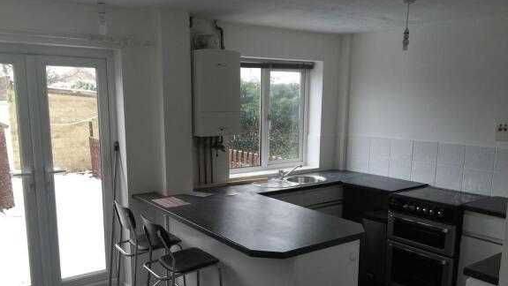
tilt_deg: -10.2
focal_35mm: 32
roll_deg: +0.3
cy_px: 184
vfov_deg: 36.4
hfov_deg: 61.0
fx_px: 431
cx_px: 257
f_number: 2.2
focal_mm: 4.15
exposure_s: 1/33
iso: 32
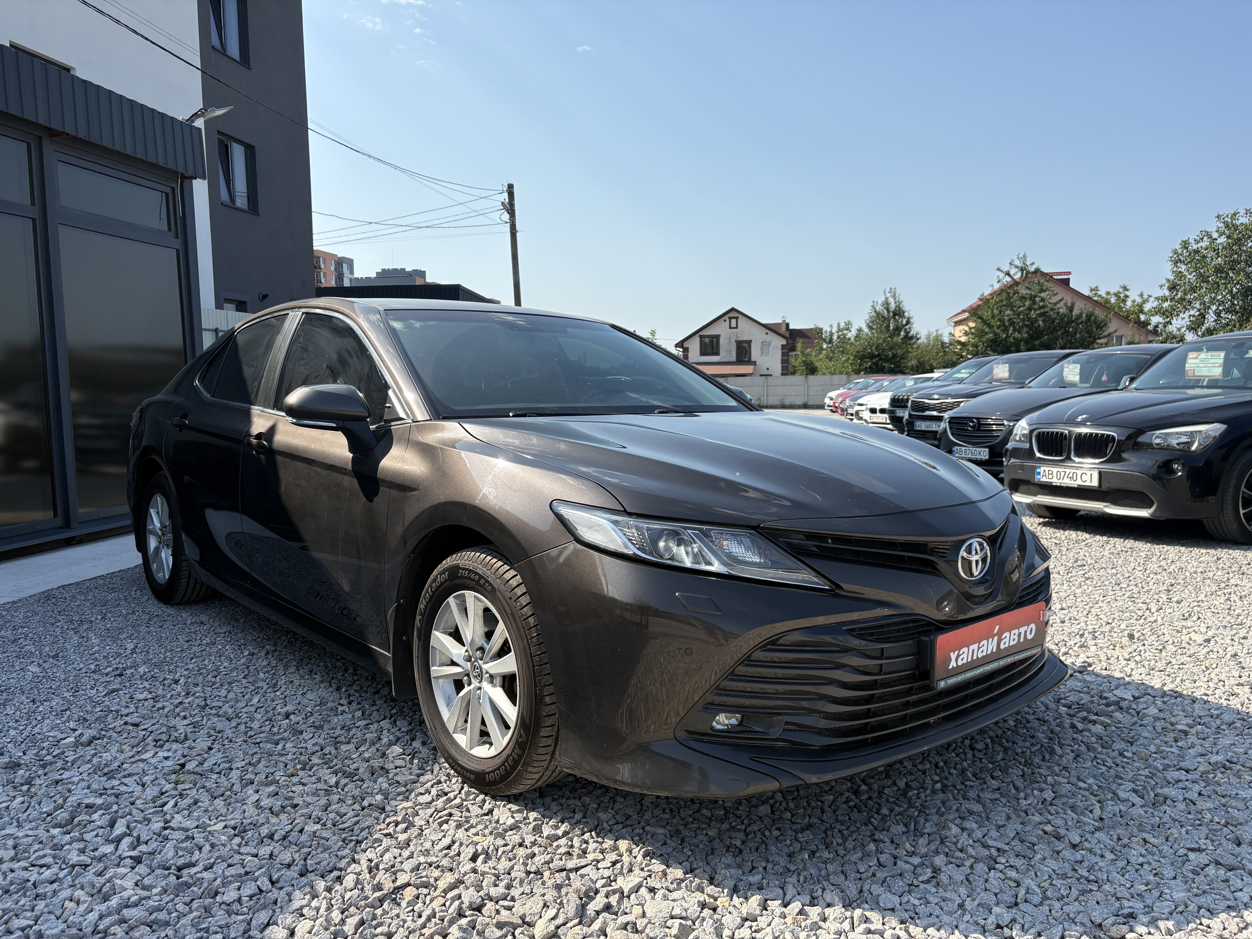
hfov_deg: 67.3
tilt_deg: -4.2
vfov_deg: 53.1
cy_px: 470
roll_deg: +1.8
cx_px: 626
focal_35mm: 26
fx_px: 940
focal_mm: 5.96
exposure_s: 1/2865
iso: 50
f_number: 1.6
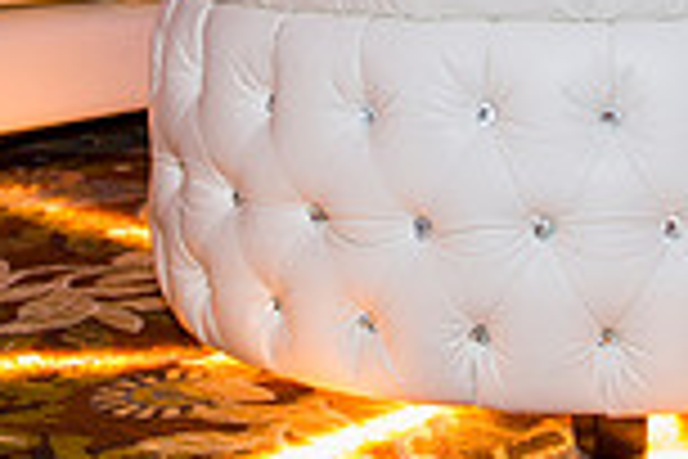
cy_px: -166
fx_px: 1911
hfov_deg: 20.1
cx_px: 569
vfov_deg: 13.1
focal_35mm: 100
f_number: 2.8
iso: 1250
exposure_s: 1/30
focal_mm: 24
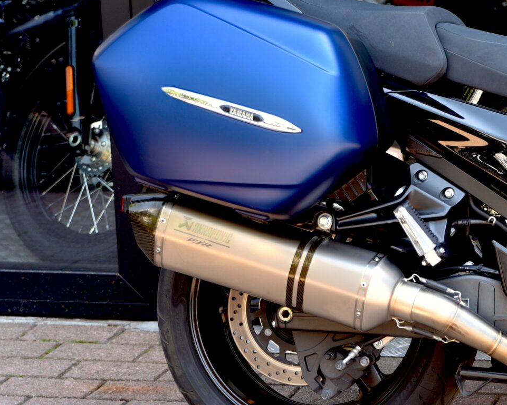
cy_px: 105
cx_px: 673
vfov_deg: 12.3
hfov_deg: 14.7
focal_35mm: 125
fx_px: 1876
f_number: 3.2
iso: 100
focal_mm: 50
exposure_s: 1/60
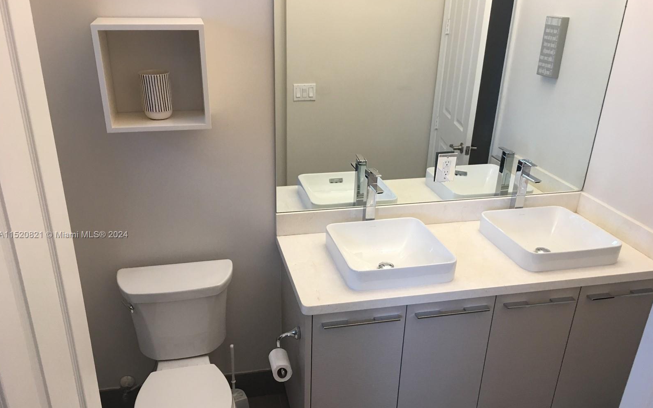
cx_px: 325
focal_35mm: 31
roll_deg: -2.5
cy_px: 235
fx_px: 552
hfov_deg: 61.2
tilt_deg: -24.6
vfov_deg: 40.5
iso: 40
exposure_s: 1/15
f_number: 2.2
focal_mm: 4.15
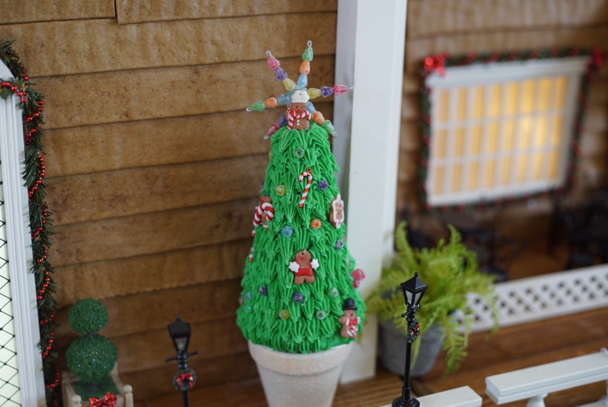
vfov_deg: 25.6
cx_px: 291
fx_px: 896
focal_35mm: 53
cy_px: 213
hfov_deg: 37.5
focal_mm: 50
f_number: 2.8
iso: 1600
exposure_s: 1/160
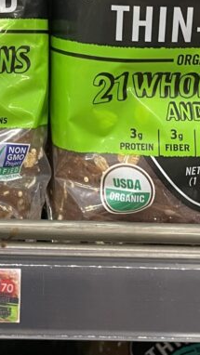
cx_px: -67
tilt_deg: -6.0
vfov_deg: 26.8
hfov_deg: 15.1
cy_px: 27
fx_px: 716
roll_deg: -1.7
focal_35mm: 76
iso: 250
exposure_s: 1/60
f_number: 1.6
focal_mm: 4.2
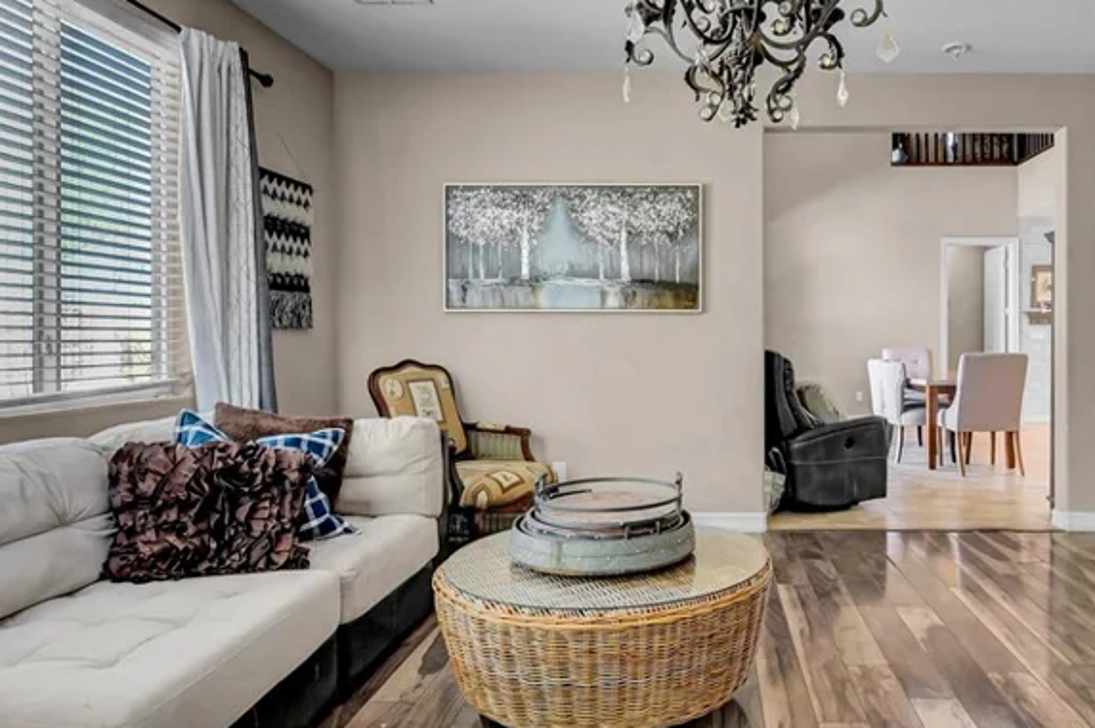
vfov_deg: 51.2
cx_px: 696
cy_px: 339
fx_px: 760
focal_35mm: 25
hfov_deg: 70.2
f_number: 8
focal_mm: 14
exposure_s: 1/15
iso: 1600
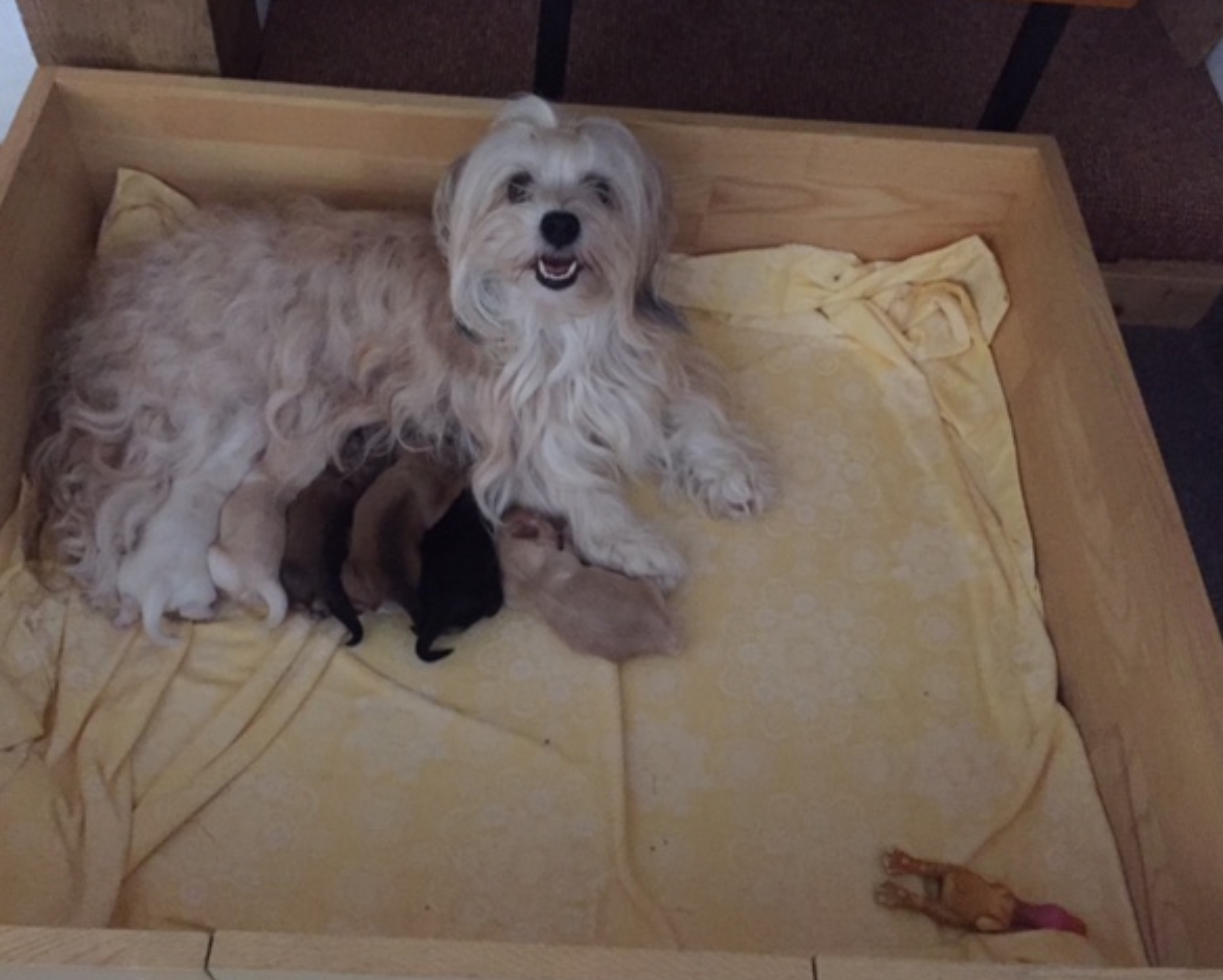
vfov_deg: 47.2
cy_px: 488
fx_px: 1123
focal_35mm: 31
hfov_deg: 57.1
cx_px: 570
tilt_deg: -54.8
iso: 320
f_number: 2.2
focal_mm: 4.15
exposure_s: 1/17
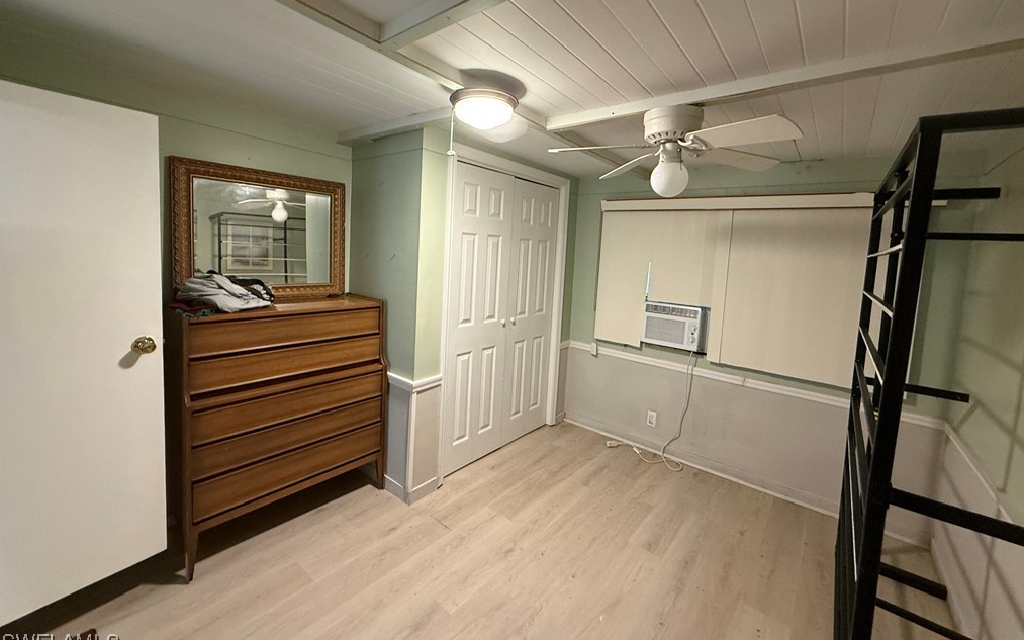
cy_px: 277
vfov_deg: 74.4
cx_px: 514
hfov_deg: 101.5
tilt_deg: -3.1
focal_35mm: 15
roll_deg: -3.0
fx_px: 419
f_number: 2.2
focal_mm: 2.22
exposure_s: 1/60
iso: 400
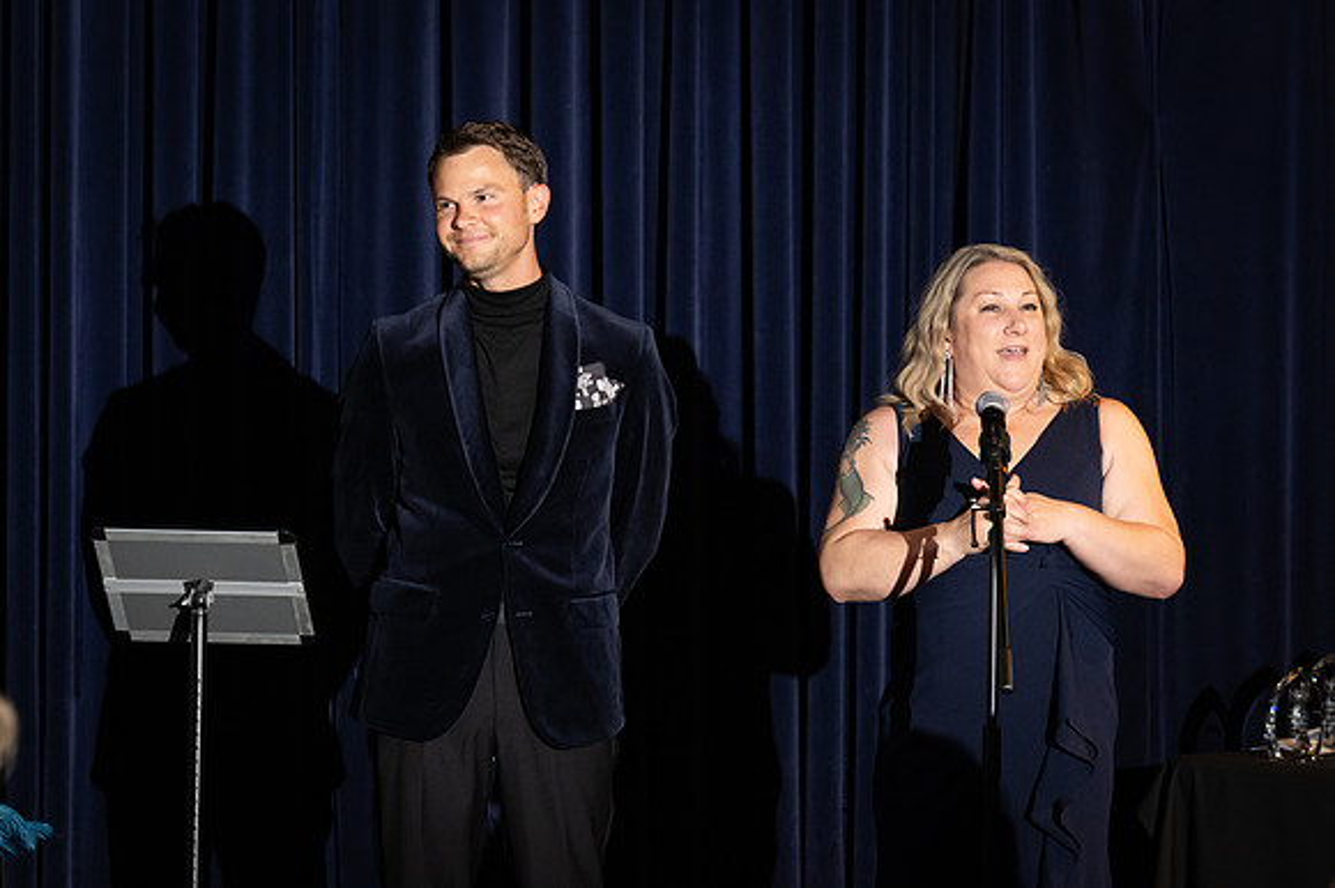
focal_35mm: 154
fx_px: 5707
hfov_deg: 13.3
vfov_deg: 8.9
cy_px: 444
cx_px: 668
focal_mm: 103
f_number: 4.5
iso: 2500
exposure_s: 1/200
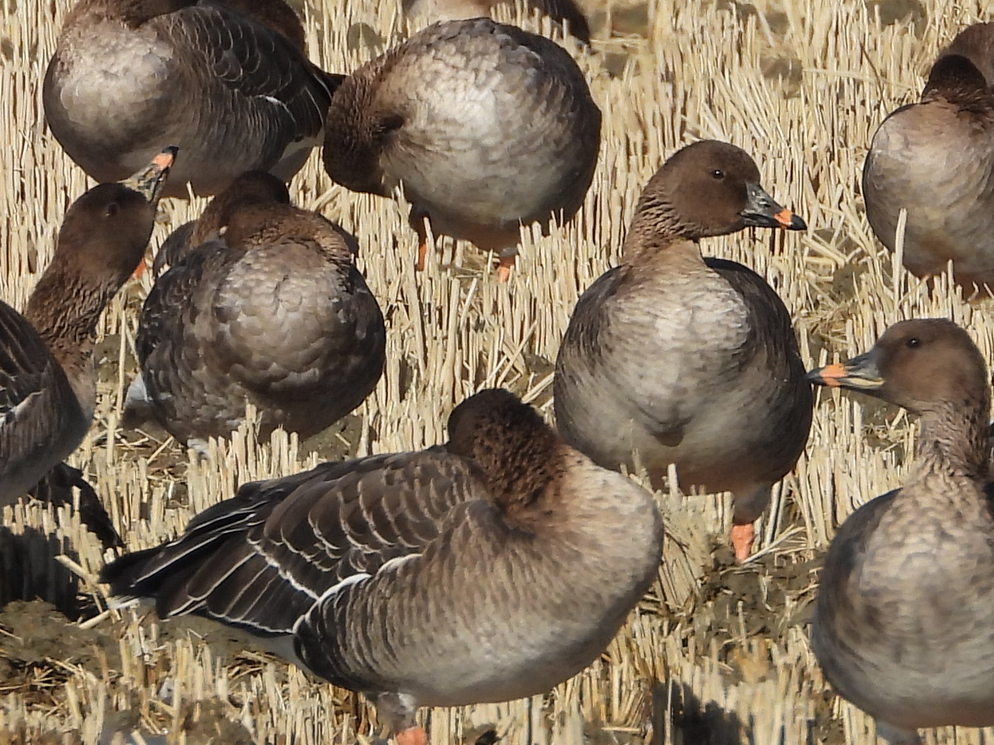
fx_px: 70156
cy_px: -3
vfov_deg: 0.6
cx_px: 468
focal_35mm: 2443
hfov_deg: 0.8
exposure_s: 1/800
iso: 100
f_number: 5.6
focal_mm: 144
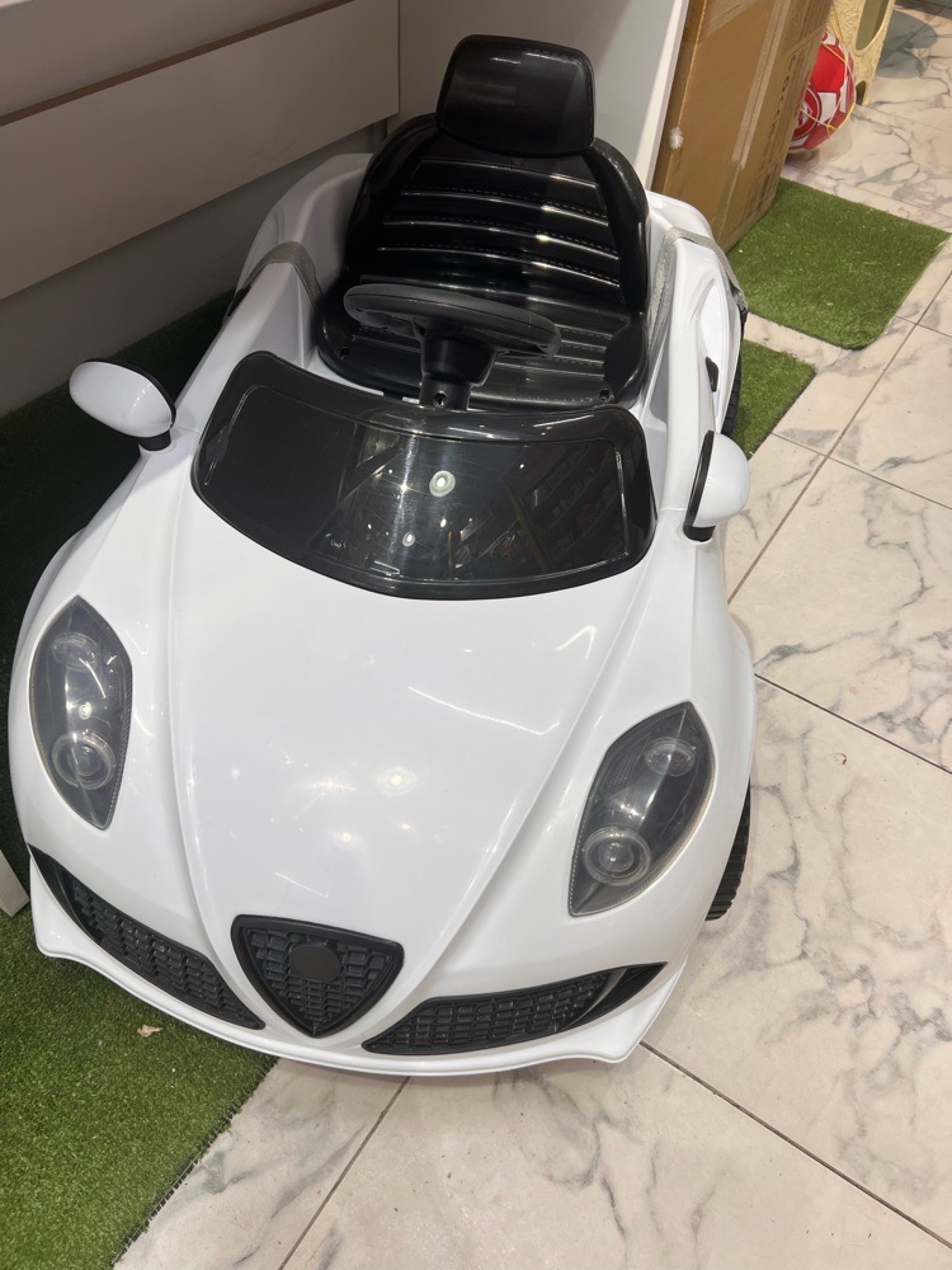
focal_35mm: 26
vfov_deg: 67.3
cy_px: 635
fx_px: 953
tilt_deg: -48.8
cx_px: 476
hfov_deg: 53.1
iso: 32
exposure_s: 1/100
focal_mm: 5.7
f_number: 1.5
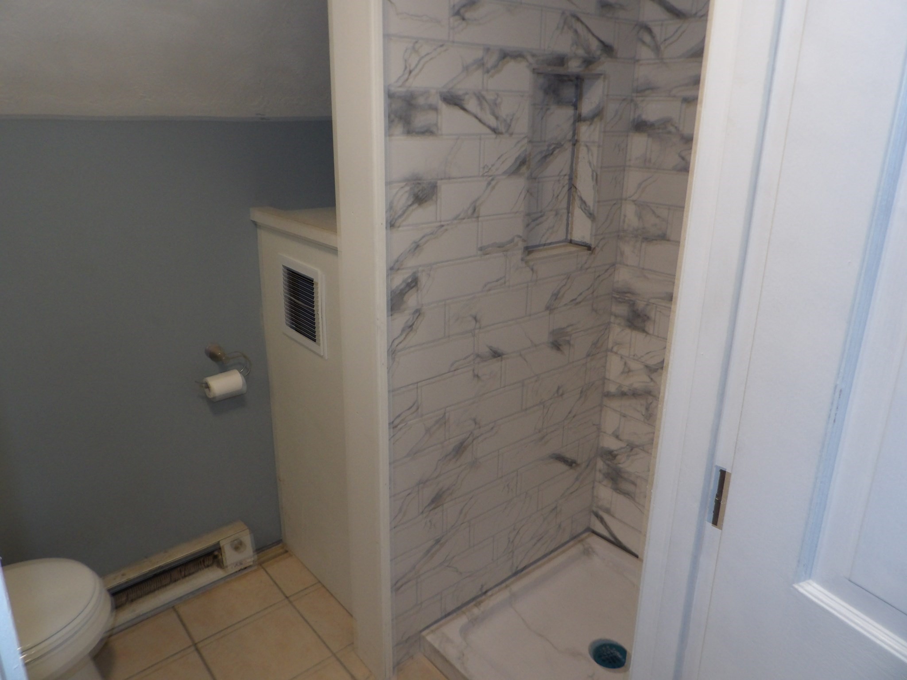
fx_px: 629
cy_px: 340
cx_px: 454
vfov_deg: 56.8
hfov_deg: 71.6
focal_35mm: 24
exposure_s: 1/33
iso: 200
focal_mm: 4.3
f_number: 3.2
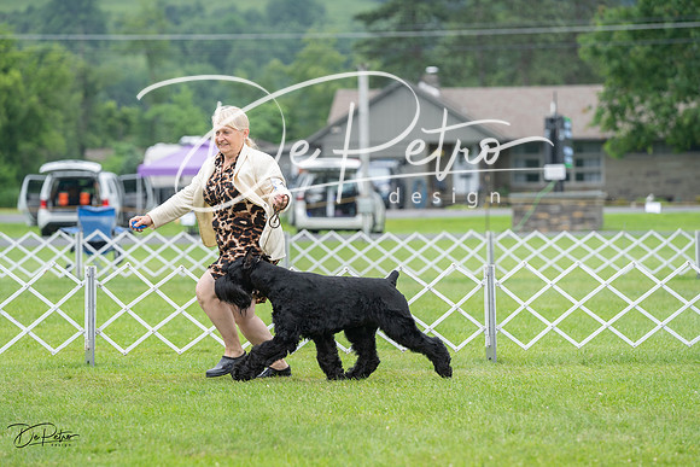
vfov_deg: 9.0
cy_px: 234
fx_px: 2956
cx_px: 350
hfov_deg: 13.5
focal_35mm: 152
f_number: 4
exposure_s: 1/800
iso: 400
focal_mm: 152
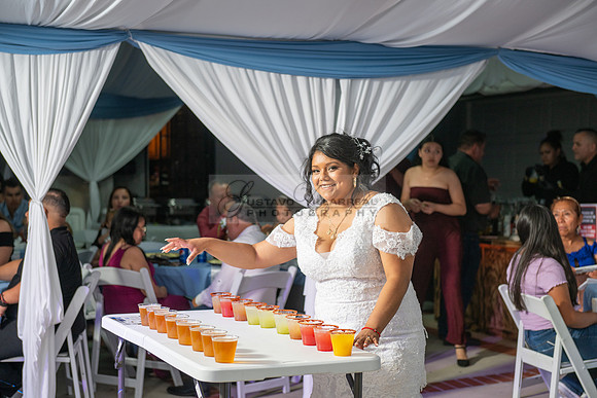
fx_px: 1028
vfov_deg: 21.9
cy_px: 199
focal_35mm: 62
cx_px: 298
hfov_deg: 32.4
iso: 250
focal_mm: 62
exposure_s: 1/125
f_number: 3.5
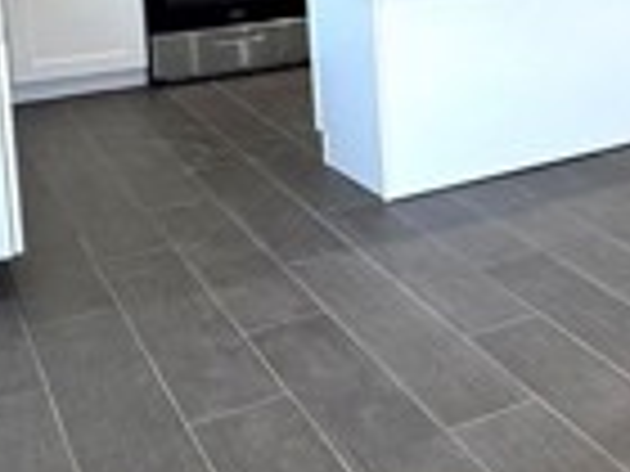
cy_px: -45
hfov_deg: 26.3
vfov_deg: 21.7
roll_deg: +0.2
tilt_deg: -7.1
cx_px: 792
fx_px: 1165
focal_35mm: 64
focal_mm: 2.22
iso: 125
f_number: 2.2
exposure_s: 1/120
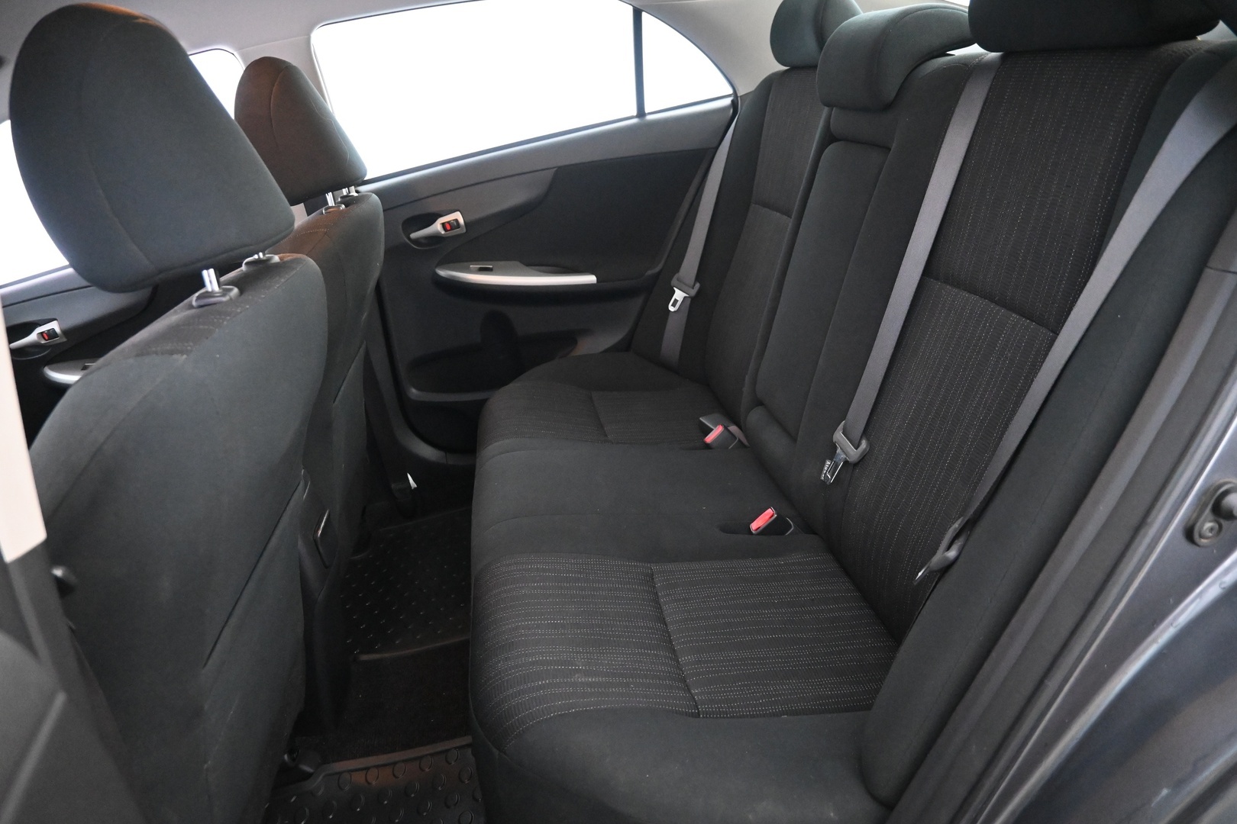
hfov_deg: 73.7
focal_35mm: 24
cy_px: 412
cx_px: 618
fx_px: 825
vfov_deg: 53.1
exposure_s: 1/25
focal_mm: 16
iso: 5600
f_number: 3.5
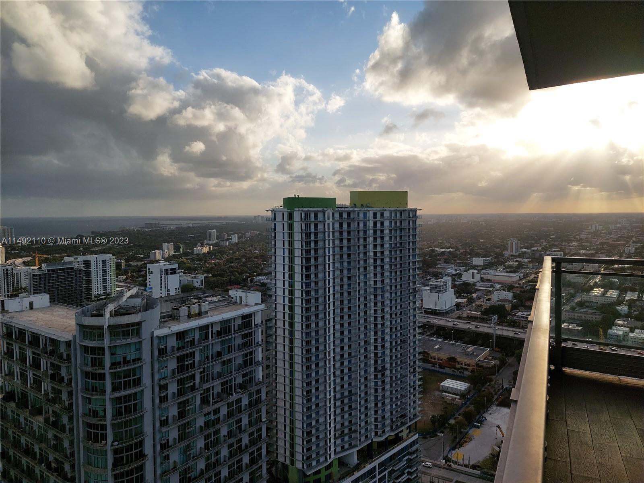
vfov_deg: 56.8
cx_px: 322
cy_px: 242
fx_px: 446
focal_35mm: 24
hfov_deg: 71.6
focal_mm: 5.23
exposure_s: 1/1933
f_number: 1.8
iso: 40
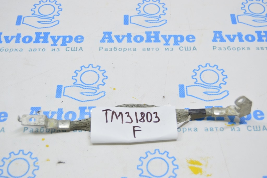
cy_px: 89
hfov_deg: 35.1
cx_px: 134
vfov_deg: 23.7
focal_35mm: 57
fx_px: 422
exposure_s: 1/20
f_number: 5.6
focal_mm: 38
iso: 400
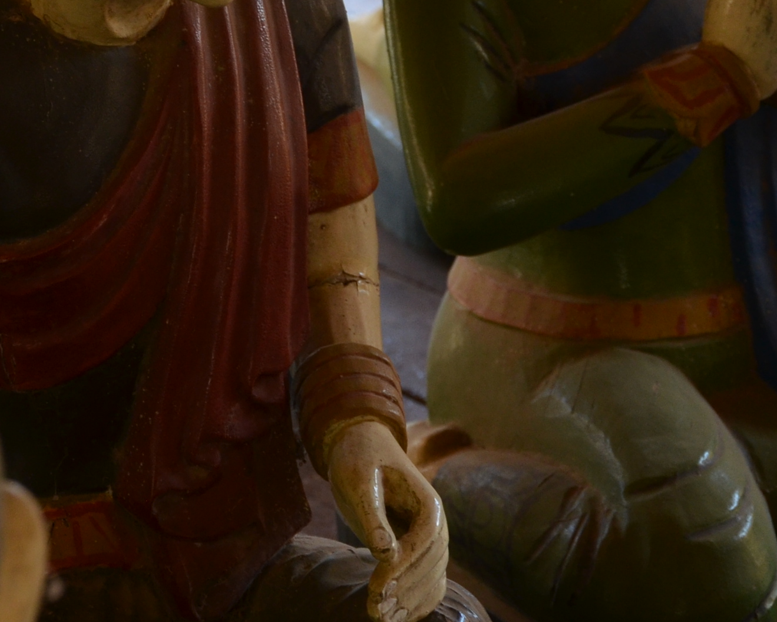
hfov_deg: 10.2
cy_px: -13
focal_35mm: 189
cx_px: 51
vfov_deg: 8.1
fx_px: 4346
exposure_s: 1/125
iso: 400
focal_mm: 48
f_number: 5.6
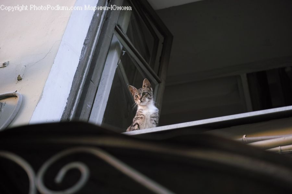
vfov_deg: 18.2
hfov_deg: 27.0
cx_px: 146
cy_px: 97
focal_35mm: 75
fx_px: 608
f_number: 2.8
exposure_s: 1/125
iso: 200
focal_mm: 50
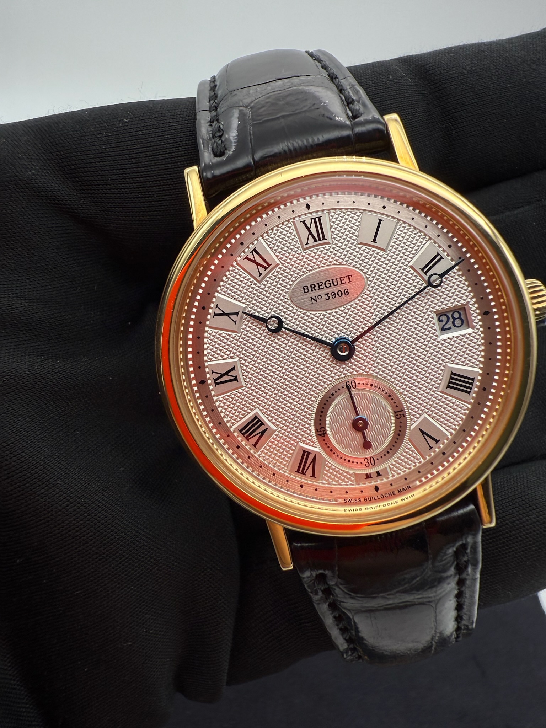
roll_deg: -13.2
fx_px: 505
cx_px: 273
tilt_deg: -37.9
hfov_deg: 56.8
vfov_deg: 71.6
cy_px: 364
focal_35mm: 24
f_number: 2.2
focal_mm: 2.22
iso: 64
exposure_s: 1/326
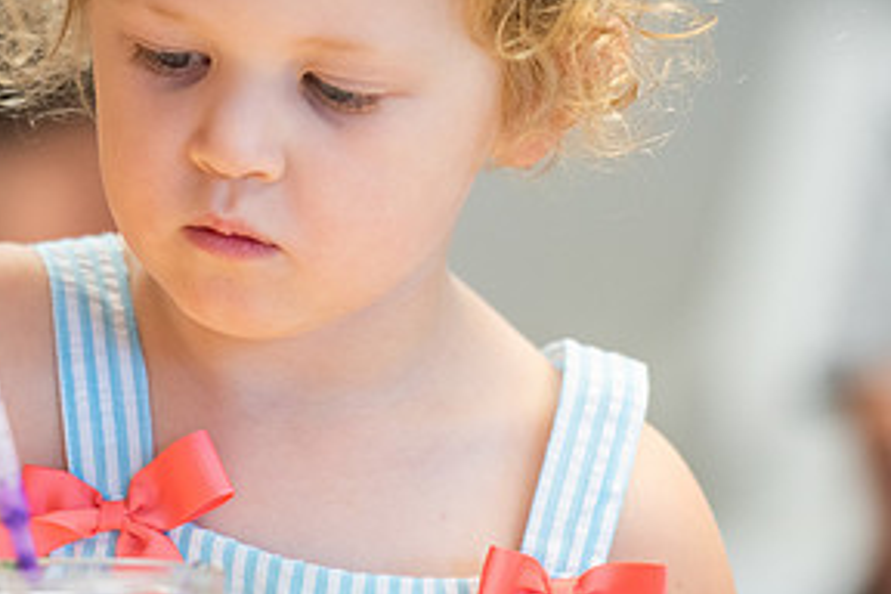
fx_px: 9973
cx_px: 353
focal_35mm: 403
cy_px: 336
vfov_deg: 3.4
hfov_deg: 5.1
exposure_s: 1/250
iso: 800
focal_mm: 200
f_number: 2.8
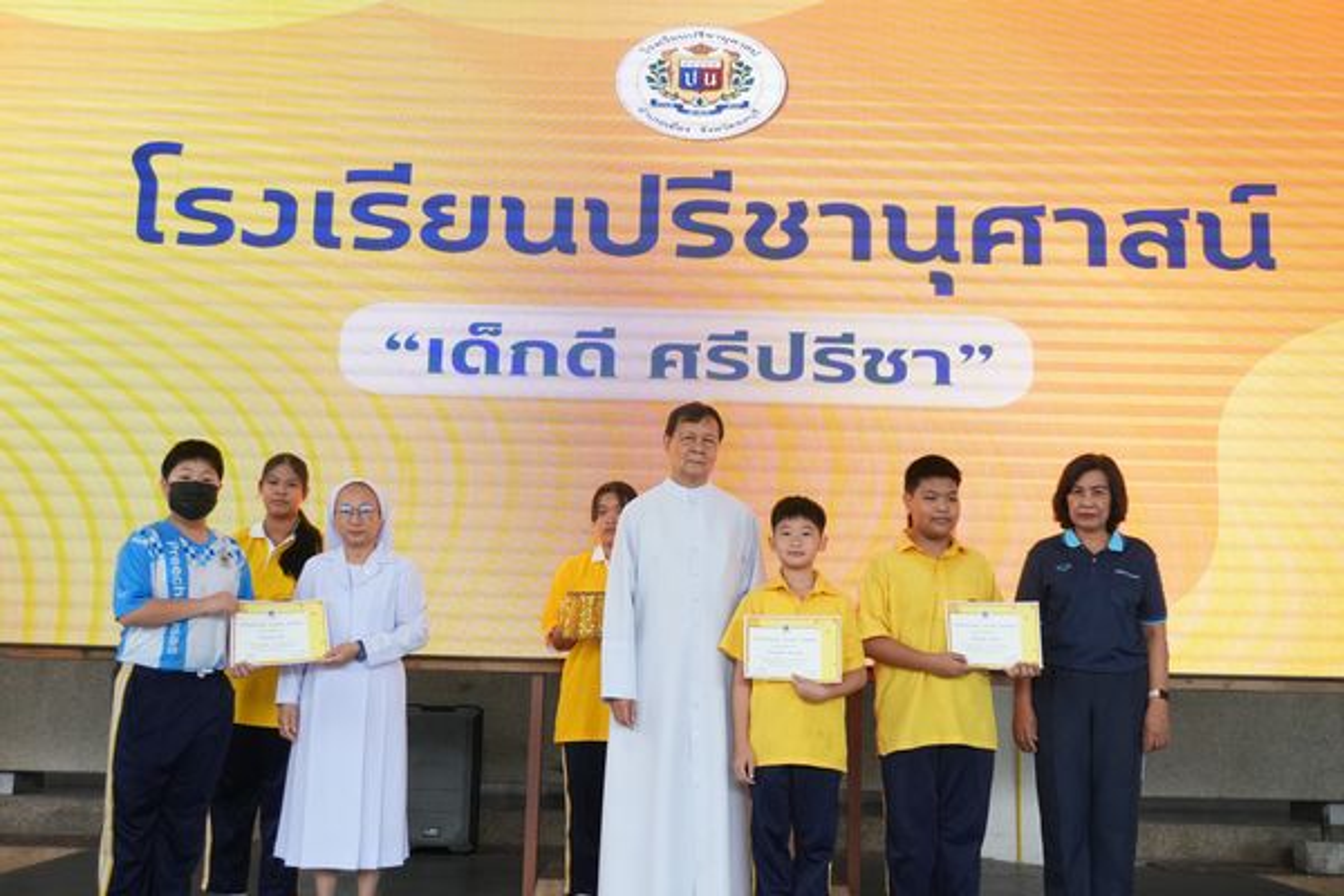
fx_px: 1512
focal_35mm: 40
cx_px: 672
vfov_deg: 33.0
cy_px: 448
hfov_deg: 47.9
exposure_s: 1/200
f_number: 4.5
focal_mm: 27
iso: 1600
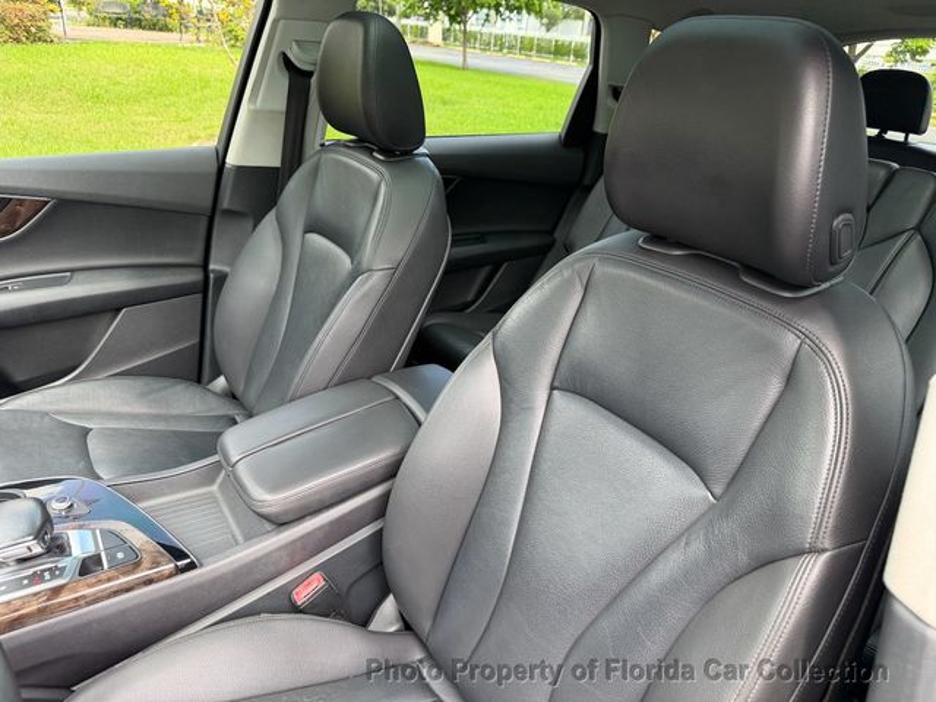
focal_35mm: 24
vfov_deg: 56.8
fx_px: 649
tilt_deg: -24.0
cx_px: 468
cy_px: 351
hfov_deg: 71.6
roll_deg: -6.6
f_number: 1.78
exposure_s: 1/164
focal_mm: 6.76
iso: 160
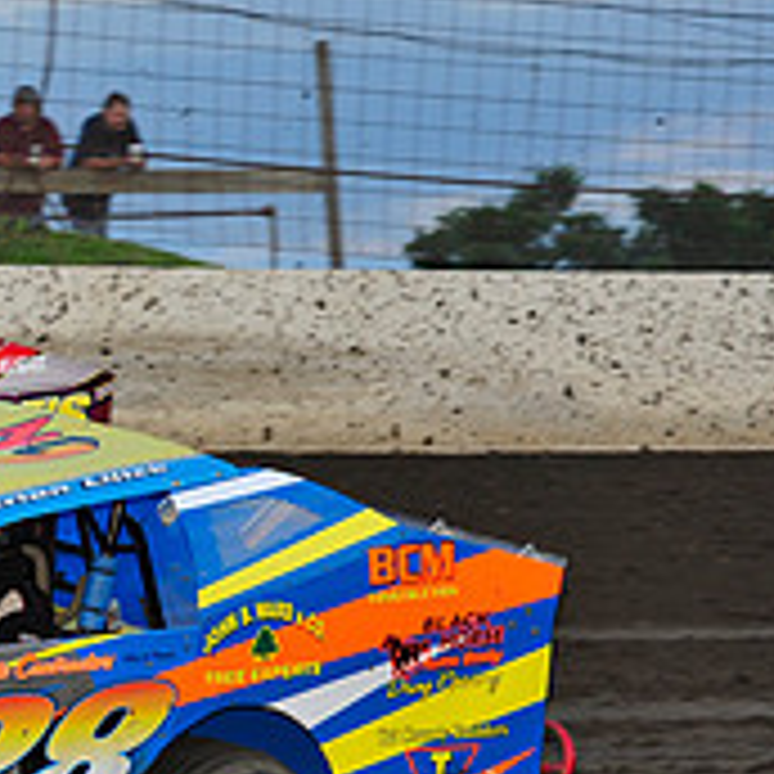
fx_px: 9082
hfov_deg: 4.8
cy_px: 495
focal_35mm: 359
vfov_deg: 4.9
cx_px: -414
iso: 640
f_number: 6.3
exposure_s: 1/320
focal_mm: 125
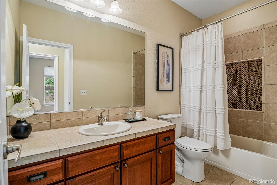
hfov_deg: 95.0
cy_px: 92
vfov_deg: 72.0
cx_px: 138
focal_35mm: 16
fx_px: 127
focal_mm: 11
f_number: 8
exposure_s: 1/10
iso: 500
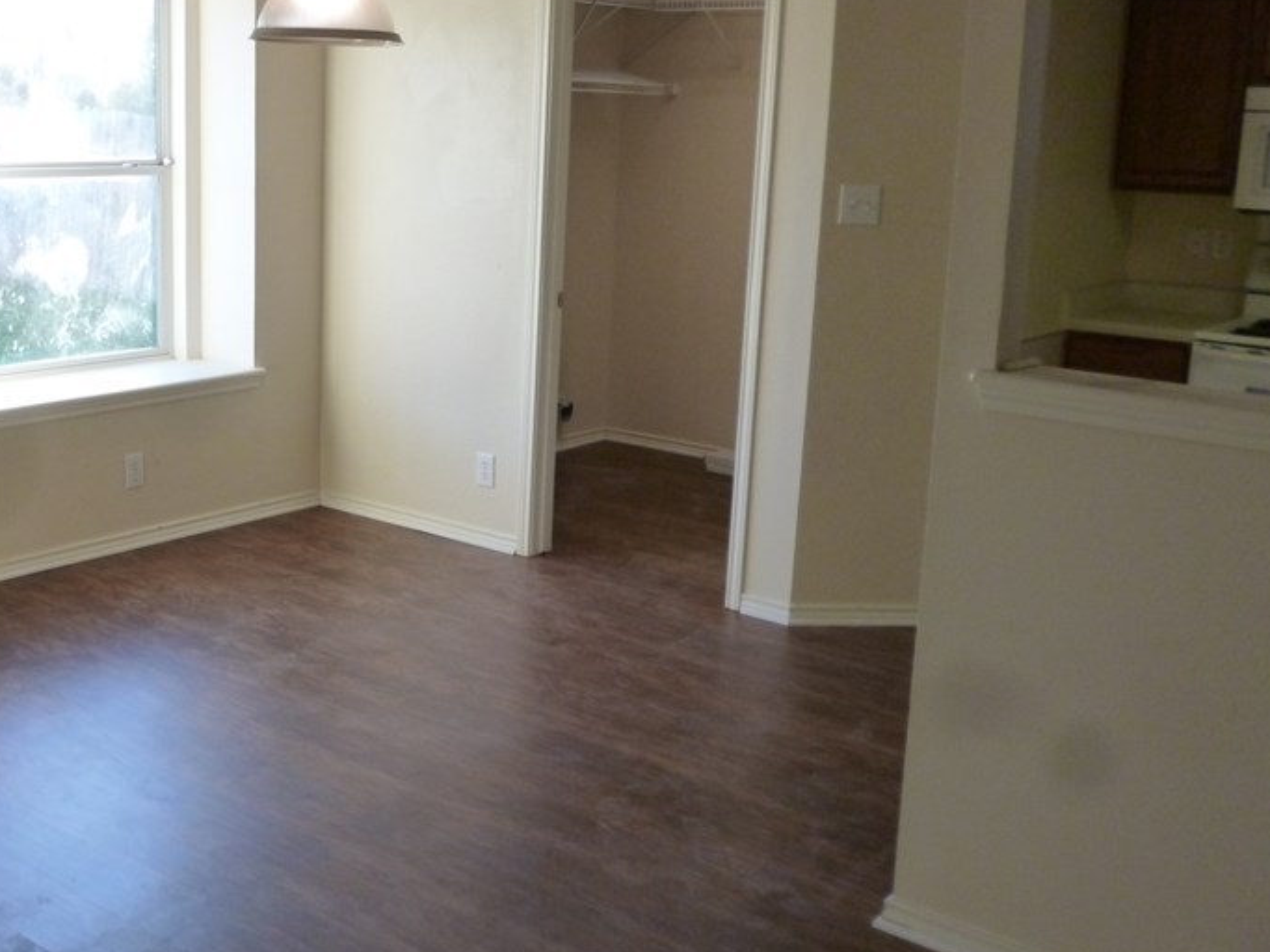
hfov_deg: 44.0
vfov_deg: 34.3
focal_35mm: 42
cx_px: 405
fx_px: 1541
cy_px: 424
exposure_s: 1/60
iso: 250
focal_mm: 5
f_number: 3.1
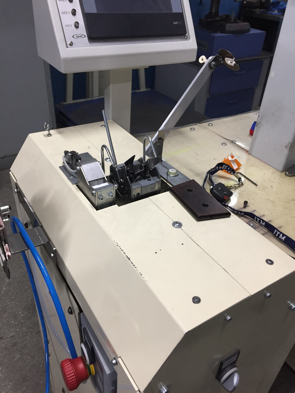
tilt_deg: -35.8
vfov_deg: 61.7
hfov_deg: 48.2
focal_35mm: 29
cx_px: 148
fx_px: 330
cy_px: 196
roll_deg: -4.3
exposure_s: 1/33
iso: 64
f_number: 2.2
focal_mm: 4.15
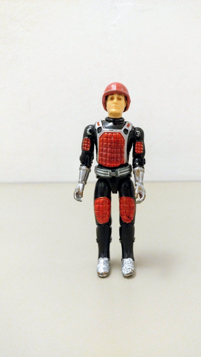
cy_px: 183
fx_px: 265
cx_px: 122
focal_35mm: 28
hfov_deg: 41.3
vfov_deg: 67.9
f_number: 1.7
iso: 3300
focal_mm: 4.71
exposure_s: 1/25
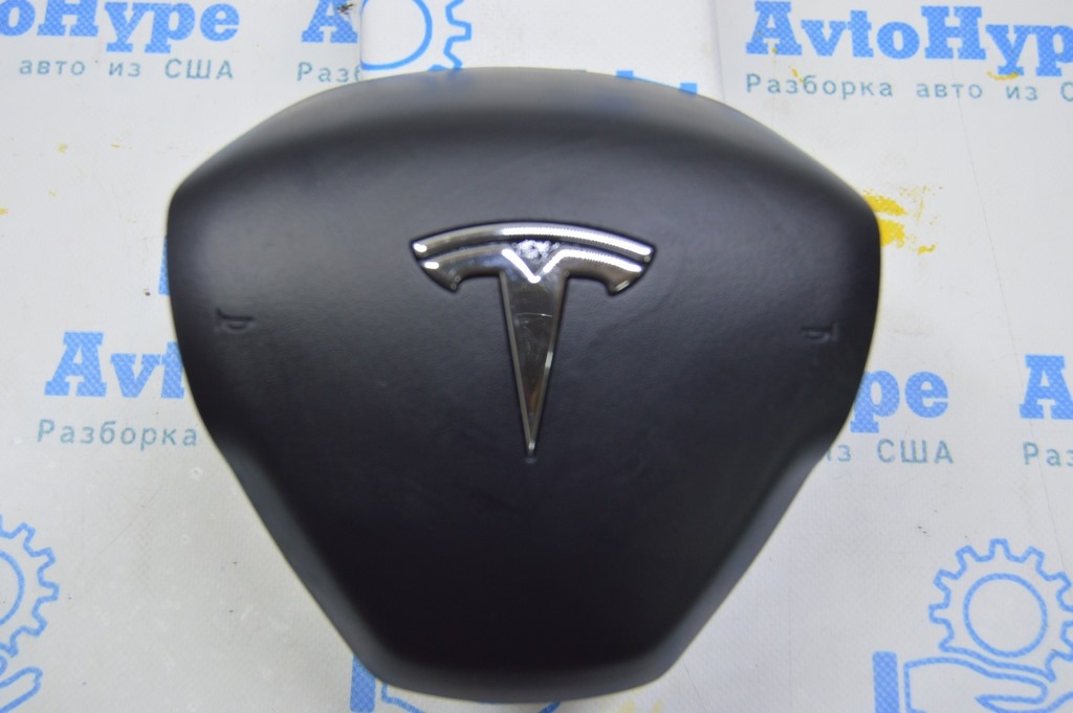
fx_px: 1161
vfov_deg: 34.2
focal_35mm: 39
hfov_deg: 49.6
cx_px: 536
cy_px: 356
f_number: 5.6
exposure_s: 1/20
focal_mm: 26
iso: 400
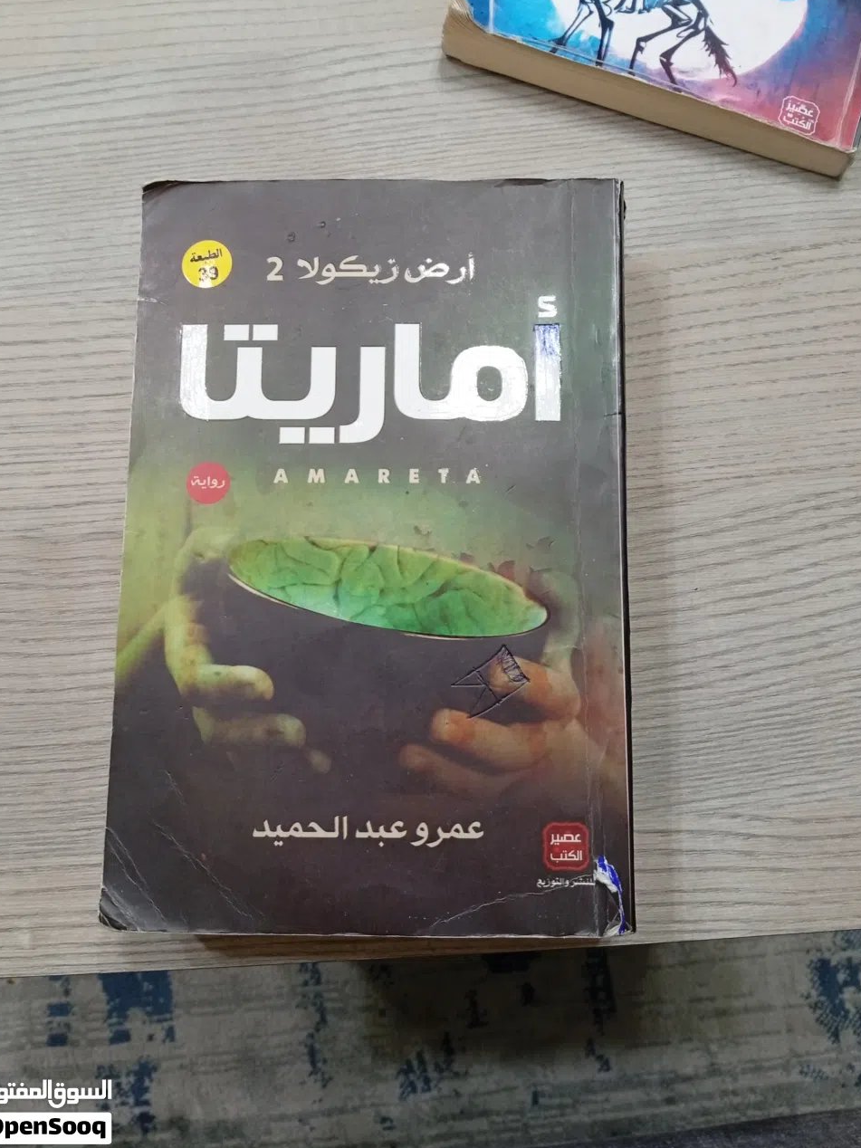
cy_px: 550
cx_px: 422
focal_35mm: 29
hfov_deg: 48.2
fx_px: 962
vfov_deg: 61.6
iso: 493
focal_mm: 3.98
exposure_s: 1/33.3
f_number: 1.8
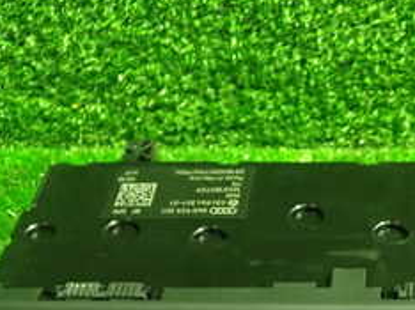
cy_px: 303
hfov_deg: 24.2
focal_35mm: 77
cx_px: 413
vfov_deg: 18.6
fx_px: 922
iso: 800
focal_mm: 5.4
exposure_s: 1/30
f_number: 2.3
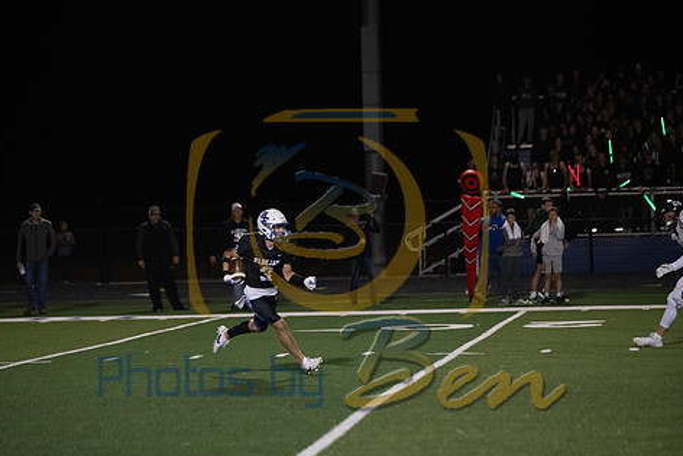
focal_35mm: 172
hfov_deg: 11.9
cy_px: 258
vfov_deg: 8.0
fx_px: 3264
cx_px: 308
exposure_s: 1/1000
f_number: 2.8
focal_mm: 140
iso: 4000
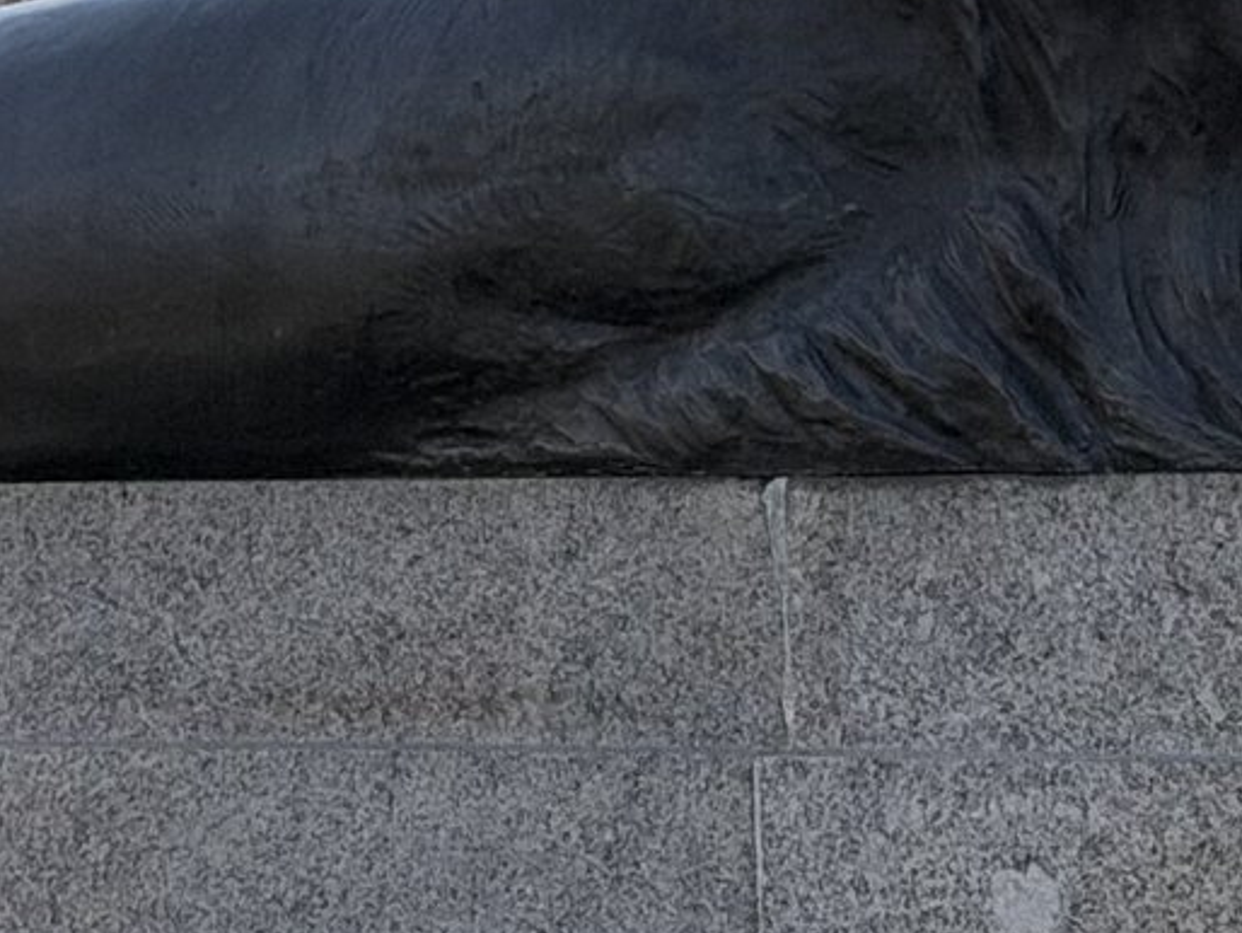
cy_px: -873
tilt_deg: +8.4
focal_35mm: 239
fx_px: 8579
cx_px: 169
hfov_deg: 8.3
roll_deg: +1.0
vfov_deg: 6.1
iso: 80
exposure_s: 1/1091
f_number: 4
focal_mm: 6.93
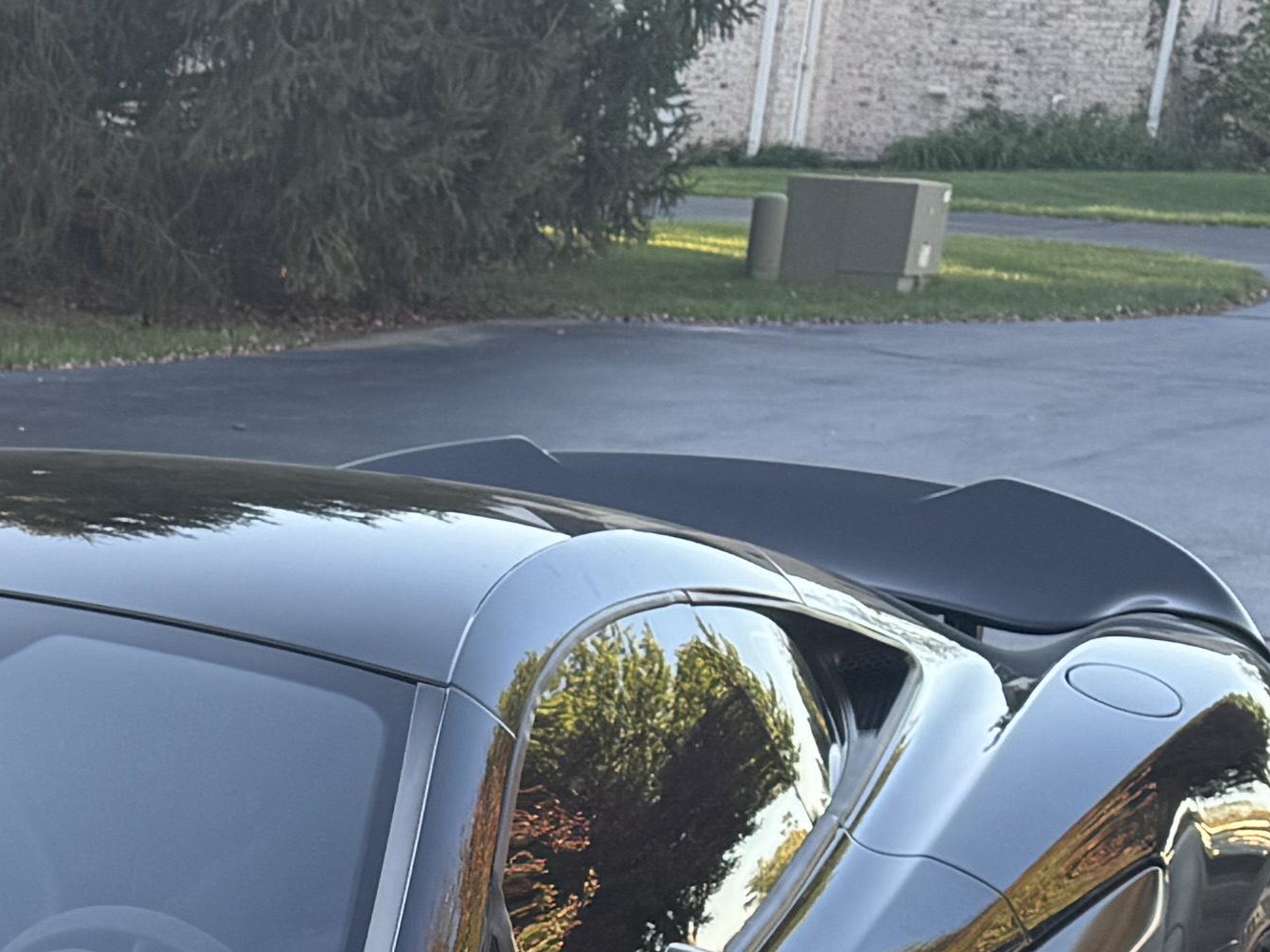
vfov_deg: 13.3
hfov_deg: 17.9
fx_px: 3779
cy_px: 1582
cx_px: -338
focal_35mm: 103
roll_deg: -2.9
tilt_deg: -22.3
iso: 64
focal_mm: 6.76
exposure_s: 1/244
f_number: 1.78
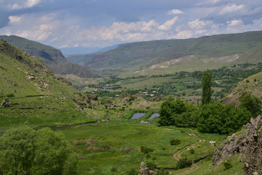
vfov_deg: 27.0
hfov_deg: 39.6
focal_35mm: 50
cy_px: 88
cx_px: 131
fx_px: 364
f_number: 20
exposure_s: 1/125
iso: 200
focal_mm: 50
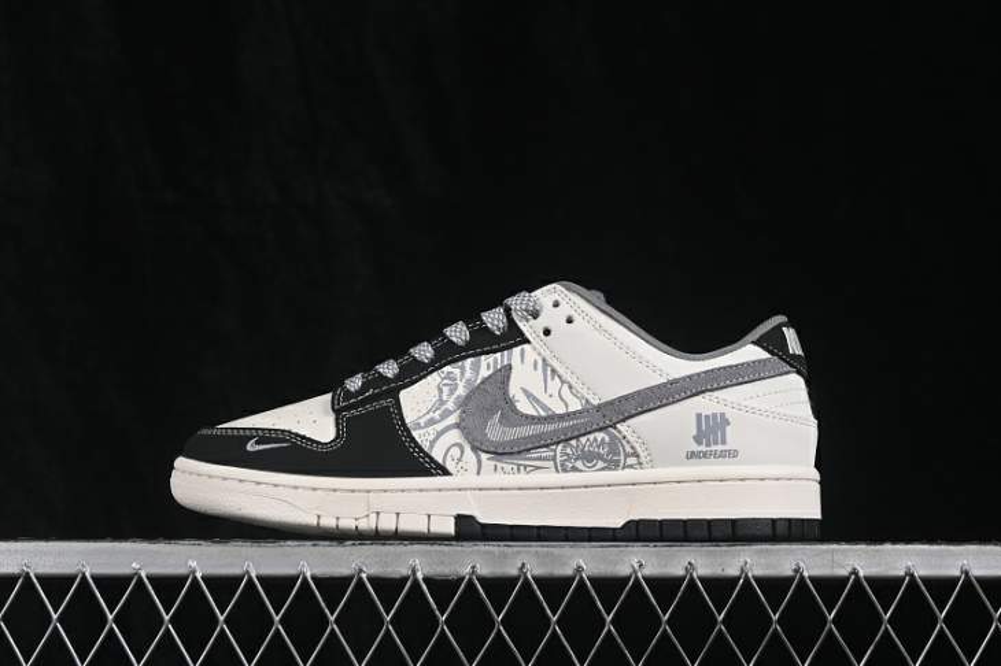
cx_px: 500
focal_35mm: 75
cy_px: 333
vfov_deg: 18.2
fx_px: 2084
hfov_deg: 27.0
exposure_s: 1/80
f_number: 8
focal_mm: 50
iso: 160
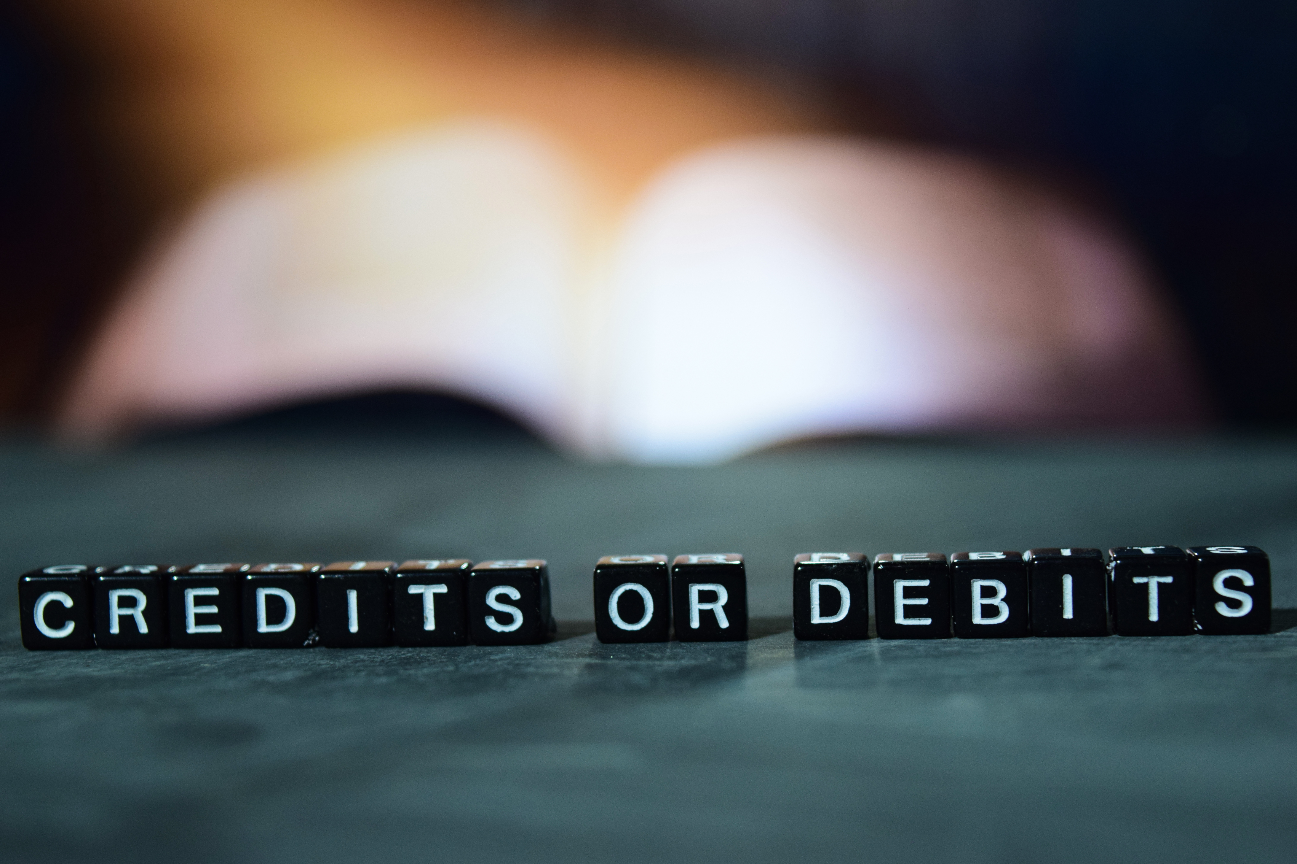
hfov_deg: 28.1
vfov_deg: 18.9
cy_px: 432
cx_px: 648
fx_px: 2594
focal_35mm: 72
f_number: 6.3
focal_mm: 48
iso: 800
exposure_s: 1/20
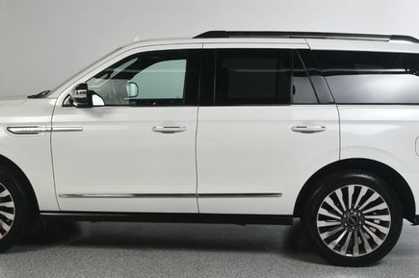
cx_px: 195
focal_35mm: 53
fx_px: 616
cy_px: 159
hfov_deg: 37.5
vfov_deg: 25.4
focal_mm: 24
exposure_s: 1/160
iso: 100
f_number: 13
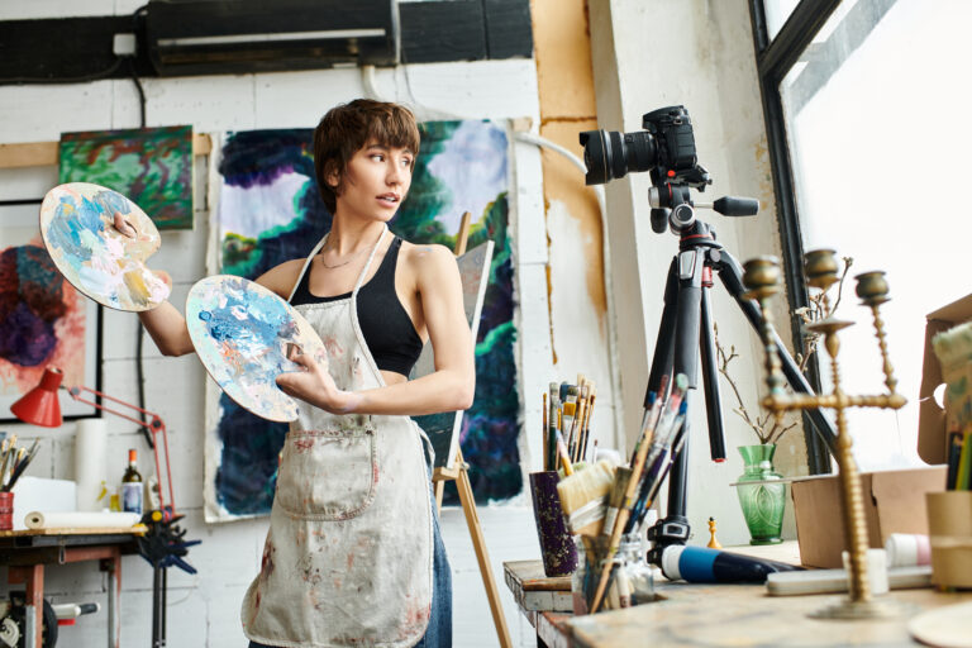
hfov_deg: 54.4
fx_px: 945
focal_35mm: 35
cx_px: 486
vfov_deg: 37.9
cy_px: 324
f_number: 3.2
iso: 200
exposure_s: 1/200
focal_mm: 35
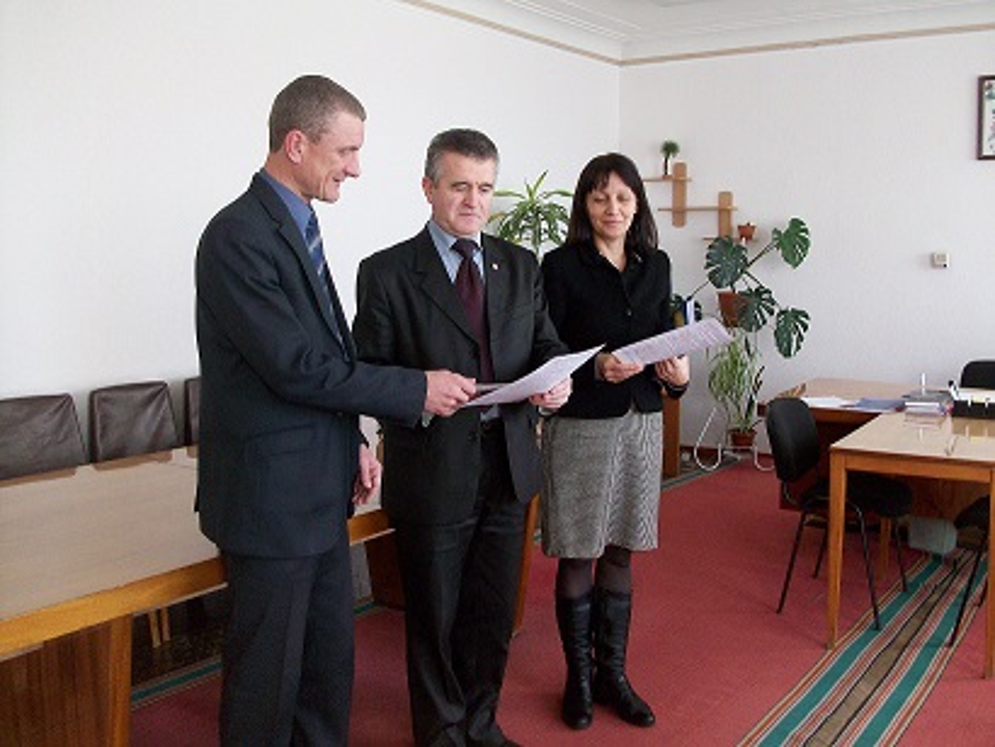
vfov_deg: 41.8
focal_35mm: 34
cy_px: 374
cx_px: 498
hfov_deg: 53.9
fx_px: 978
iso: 124
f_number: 2.8
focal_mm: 5.7
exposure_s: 1/128
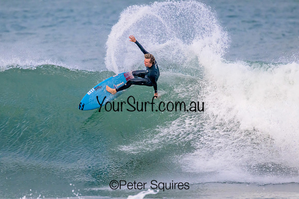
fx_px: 6939
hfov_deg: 2.5
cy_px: 100
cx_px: 150
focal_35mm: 835
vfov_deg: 1.6
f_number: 11
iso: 4000
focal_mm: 800
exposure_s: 1/2000
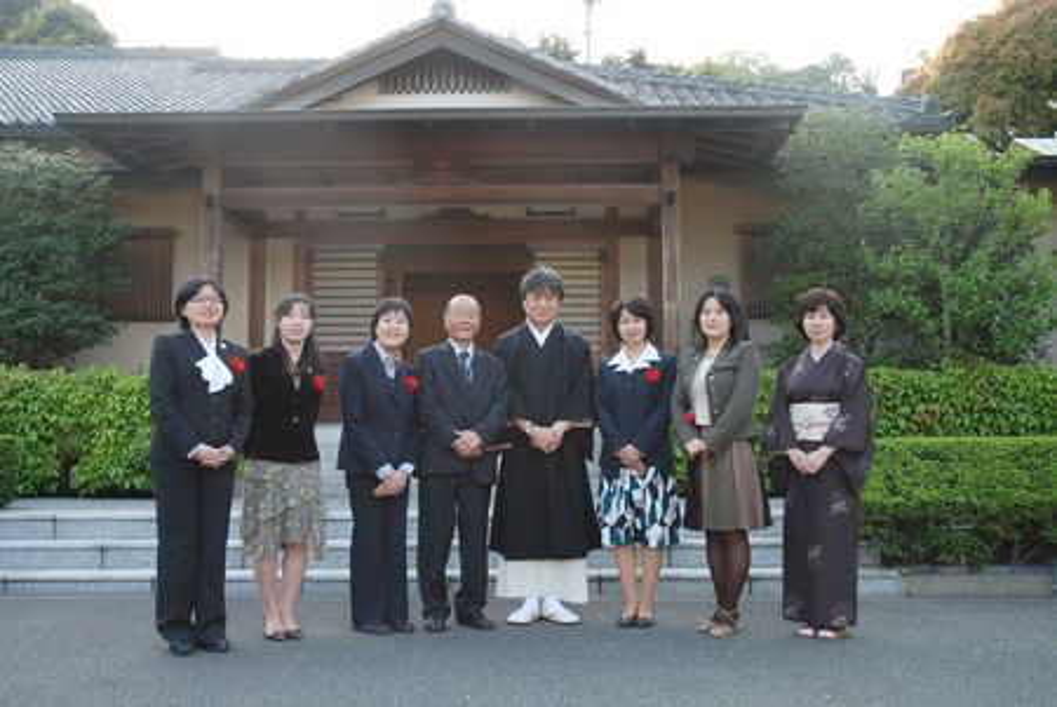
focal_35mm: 40
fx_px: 1190
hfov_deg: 47.9
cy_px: 354
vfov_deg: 33.1
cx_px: 528
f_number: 5
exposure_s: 1/100
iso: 200
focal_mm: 27
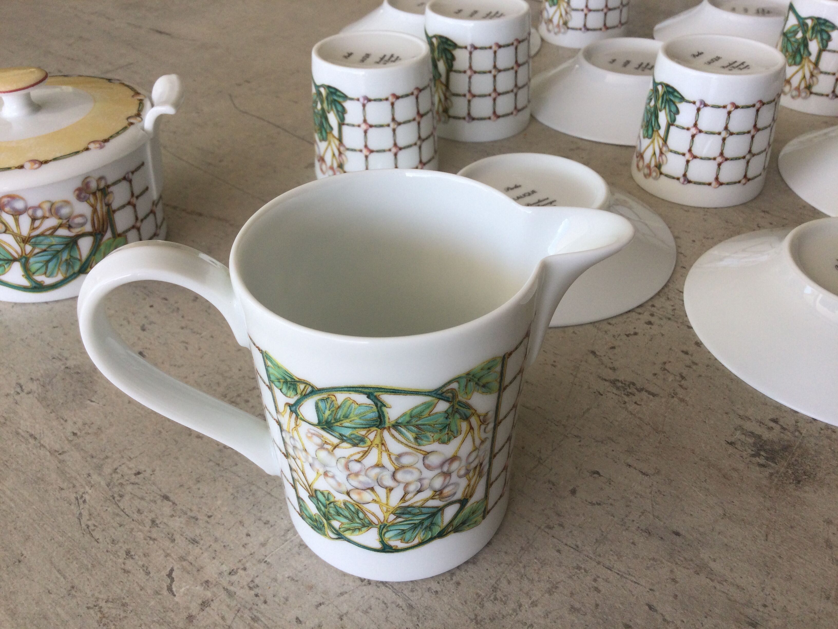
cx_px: 419
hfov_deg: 58.4
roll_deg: -0.6
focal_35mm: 31
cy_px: 314
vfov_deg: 45.4
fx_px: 750
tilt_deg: -38.6
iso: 32
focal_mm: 3.3
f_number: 2.4
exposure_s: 1/100
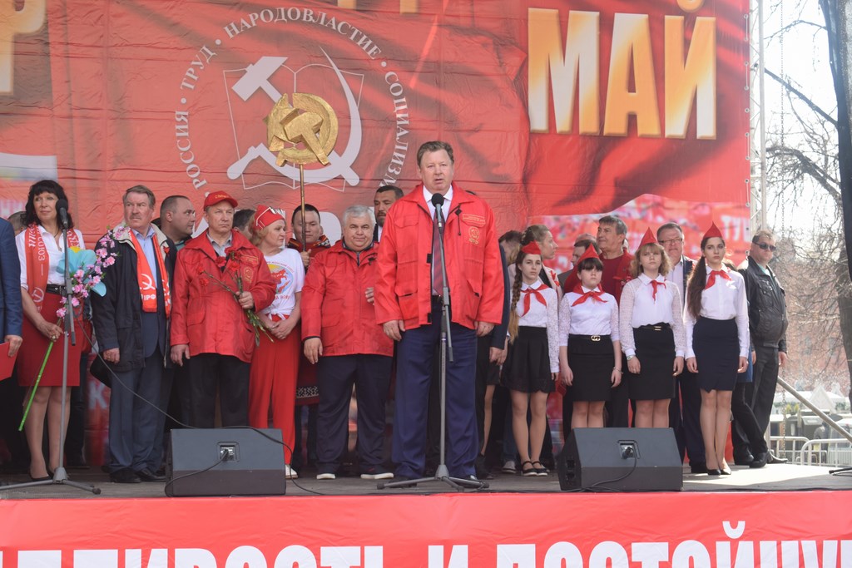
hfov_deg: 27.0
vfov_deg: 18.2
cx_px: 426
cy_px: 284
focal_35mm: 75
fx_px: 1775
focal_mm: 50
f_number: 8
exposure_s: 1/250
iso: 400
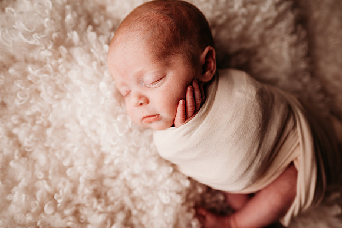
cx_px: 171
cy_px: 114
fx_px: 228
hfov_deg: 73.7
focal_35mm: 24
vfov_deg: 53.2
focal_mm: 24
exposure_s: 1/160
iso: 100
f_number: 2.5
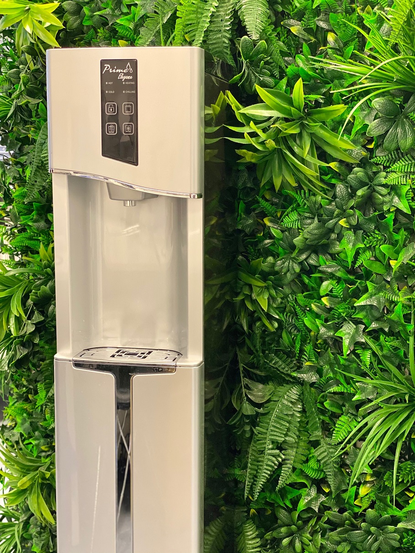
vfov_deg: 36.8
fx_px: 831
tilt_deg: -7.4
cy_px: 276
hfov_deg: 28.0
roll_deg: -0.6
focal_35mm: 52
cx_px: 208
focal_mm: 6
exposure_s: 1/33
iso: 125
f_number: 2
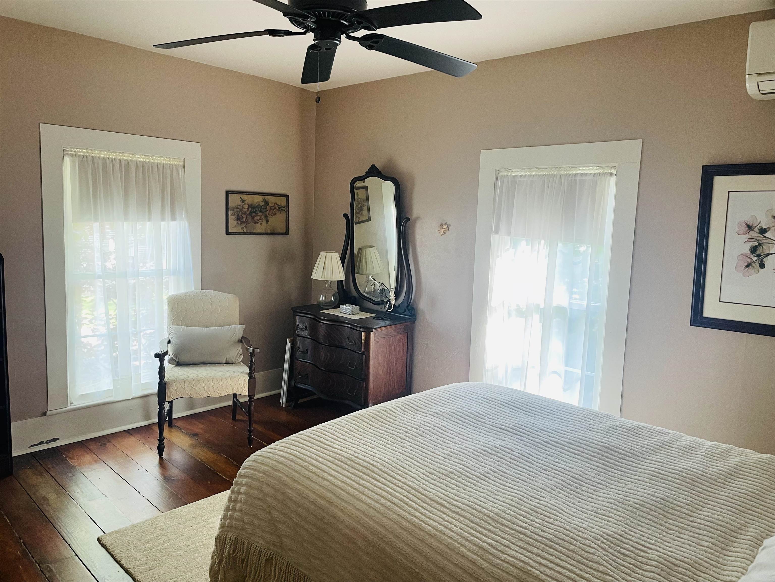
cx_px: 388
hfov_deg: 67.3
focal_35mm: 26
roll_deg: -1.4
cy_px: 291
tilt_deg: -7.1
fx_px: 582
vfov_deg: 53.1
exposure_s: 1/60
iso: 160
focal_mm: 4.2
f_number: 1.6
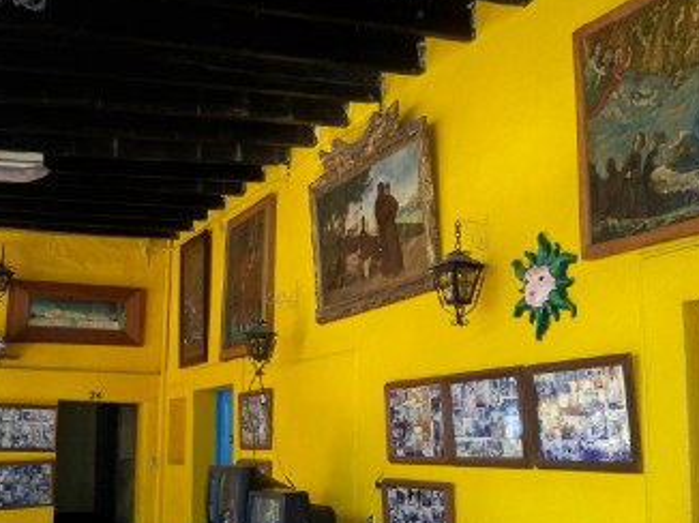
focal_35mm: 43
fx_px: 868
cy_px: 289
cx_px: 418
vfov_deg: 33.5
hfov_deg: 43.7
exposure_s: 1/60
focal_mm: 6.3
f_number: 3.1
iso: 200
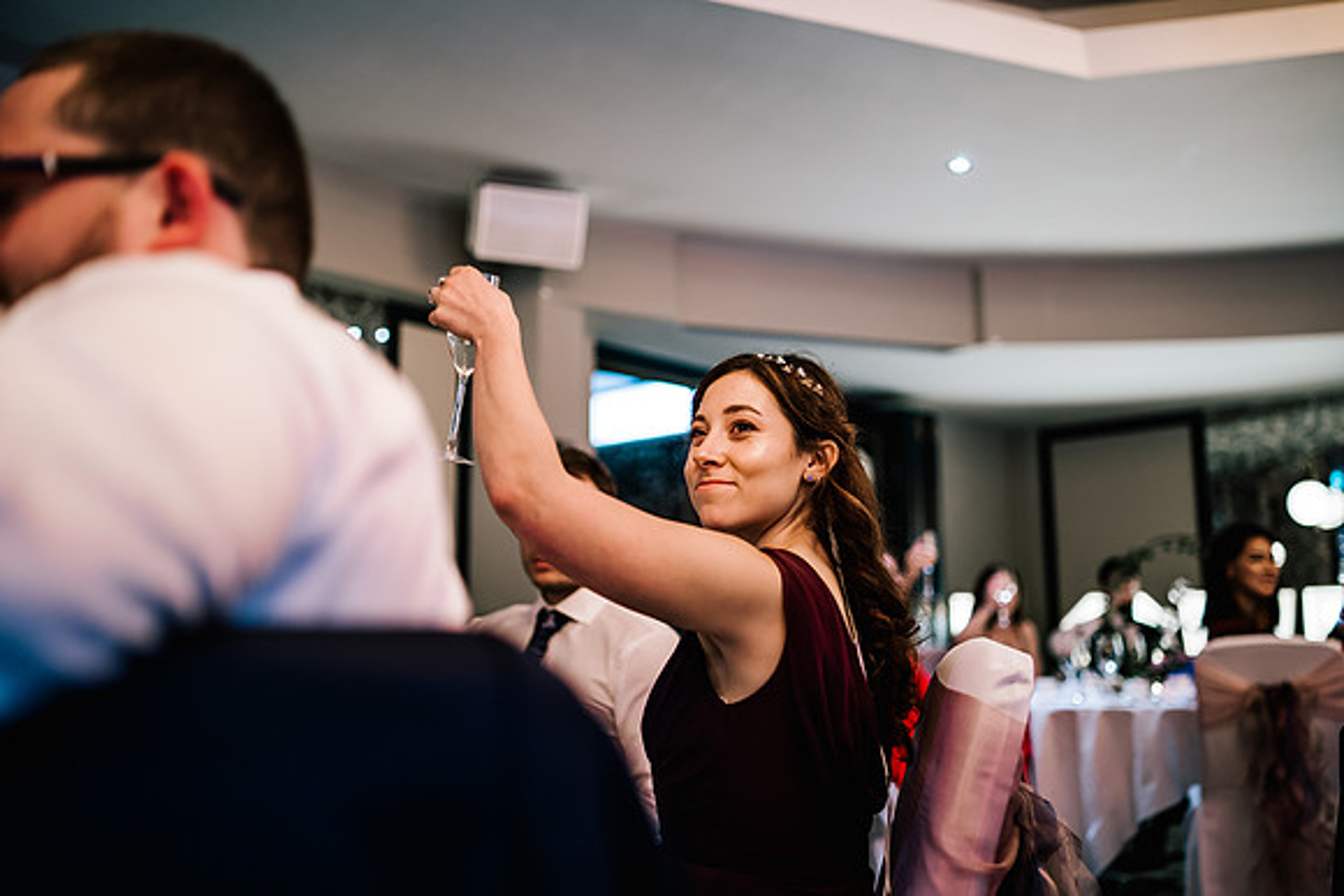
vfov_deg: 37.5
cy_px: 448
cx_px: 672
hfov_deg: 54.0
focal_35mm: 35
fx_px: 1320
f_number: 1.4
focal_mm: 35
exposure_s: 1/250
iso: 800
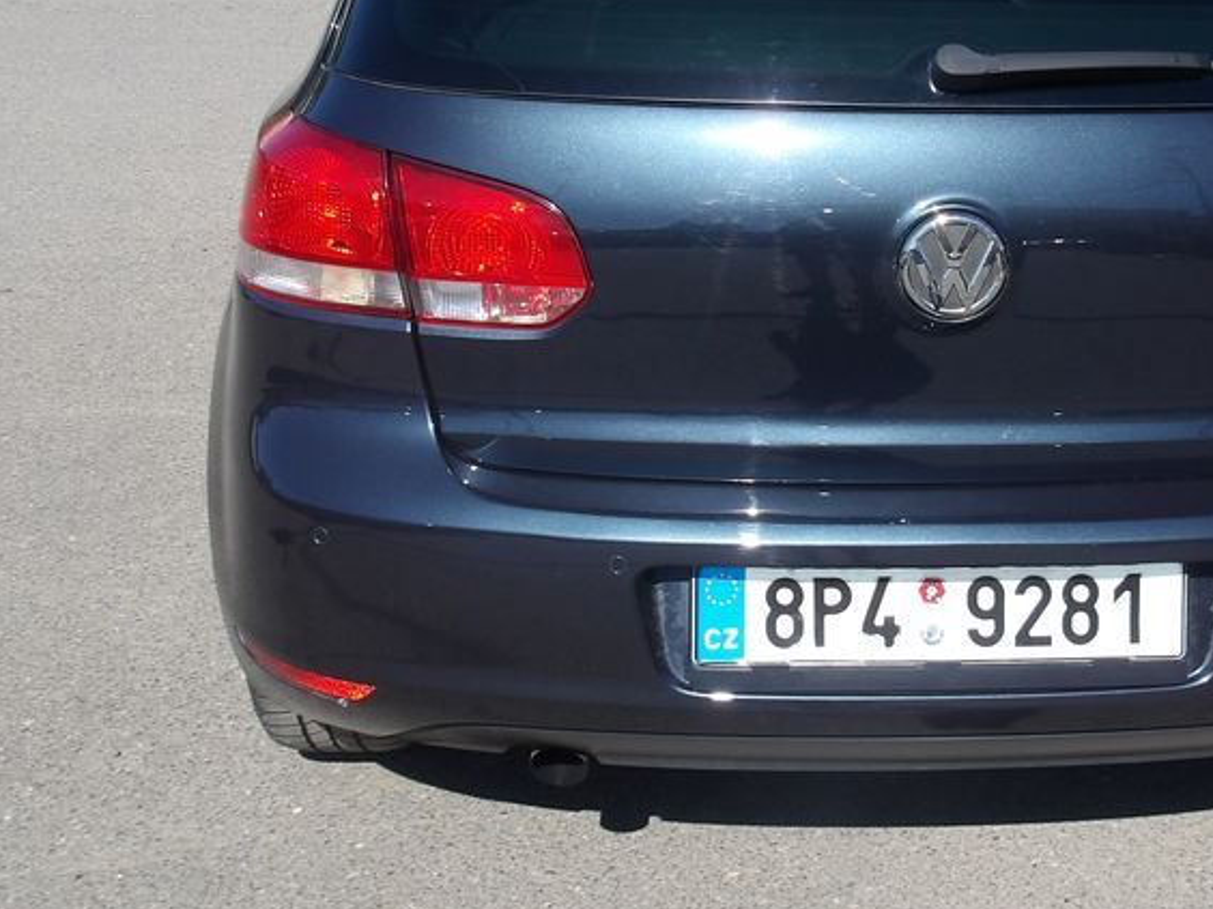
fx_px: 1717
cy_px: 251
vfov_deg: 29.3
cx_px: 893
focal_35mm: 49
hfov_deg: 38.0
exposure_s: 1/120
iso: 100
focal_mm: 4.9
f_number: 10.4
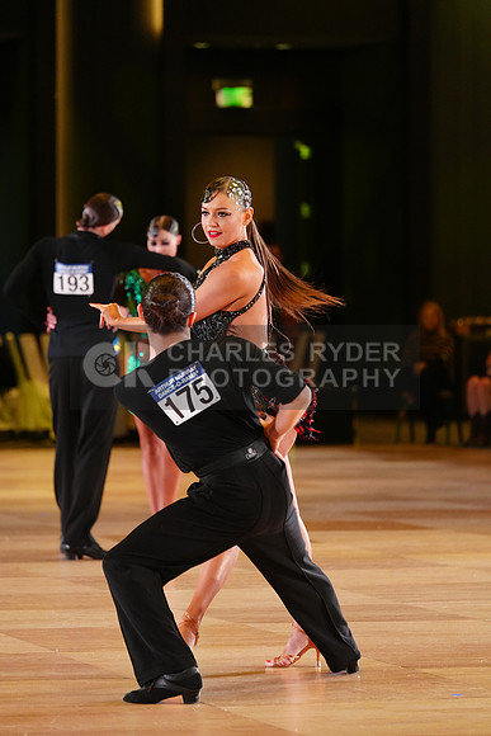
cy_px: 368
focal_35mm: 200
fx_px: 4089
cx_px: 246
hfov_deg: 6.9
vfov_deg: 10.3
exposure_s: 1/400
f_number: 4
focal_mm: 200
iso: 3200
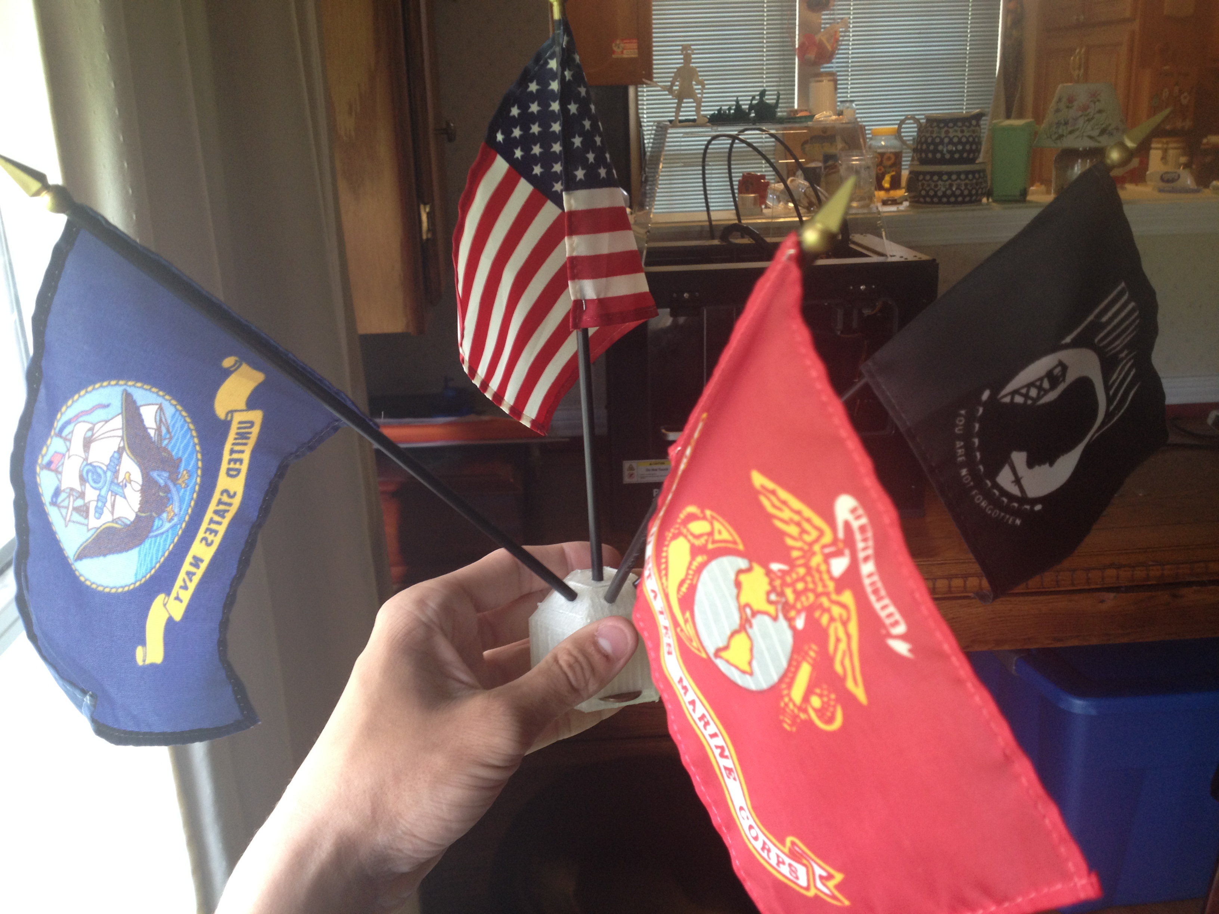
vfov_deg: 40.7
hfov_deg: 52.6
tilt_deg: -18.4
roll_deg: +0.1
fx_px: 1233
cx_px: 610
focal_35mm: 35
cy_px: 457
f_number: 2.4
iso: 64
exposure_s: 1/20
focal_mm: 4.28
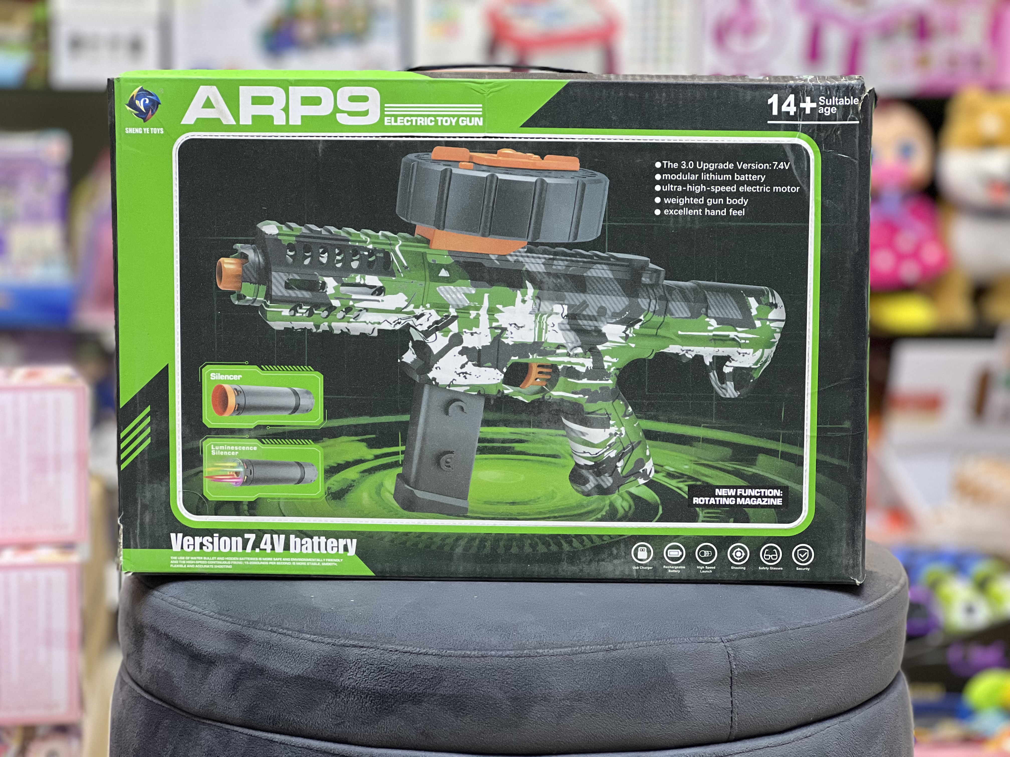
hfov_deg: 25.3
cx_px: 505
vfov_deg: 19.1
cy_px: 378
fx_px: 2247
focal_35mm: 77
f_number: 2.8
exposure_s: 1/100
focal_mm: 9
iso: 200
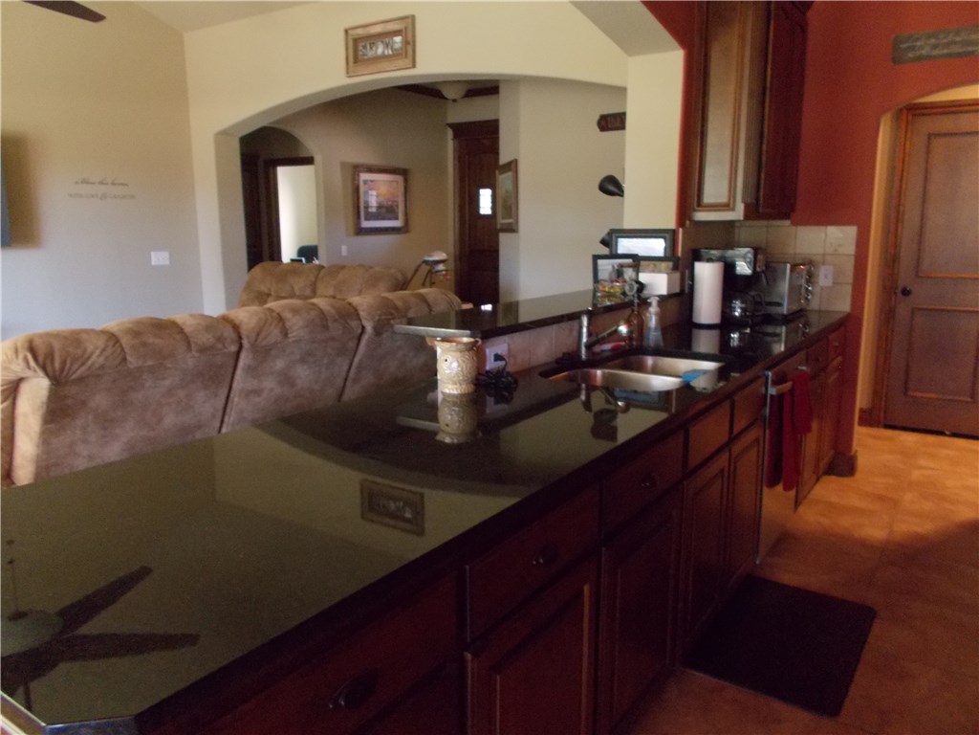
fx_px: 735
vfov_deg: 53.1
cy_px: 368
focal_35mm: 26
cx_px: 490
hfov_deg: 67.3
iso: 400
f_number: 3.2
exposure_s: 1/8
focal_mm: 4.6
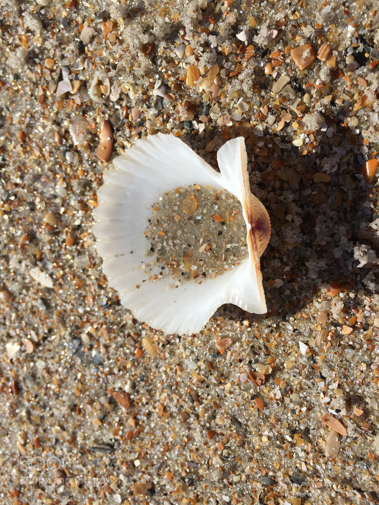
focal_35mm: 29
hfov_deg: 48.2
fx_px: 423
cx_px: 190
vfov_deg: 61.7
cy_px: 252
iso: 32
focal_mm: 4.15
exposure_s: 1/3300
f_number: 2.2
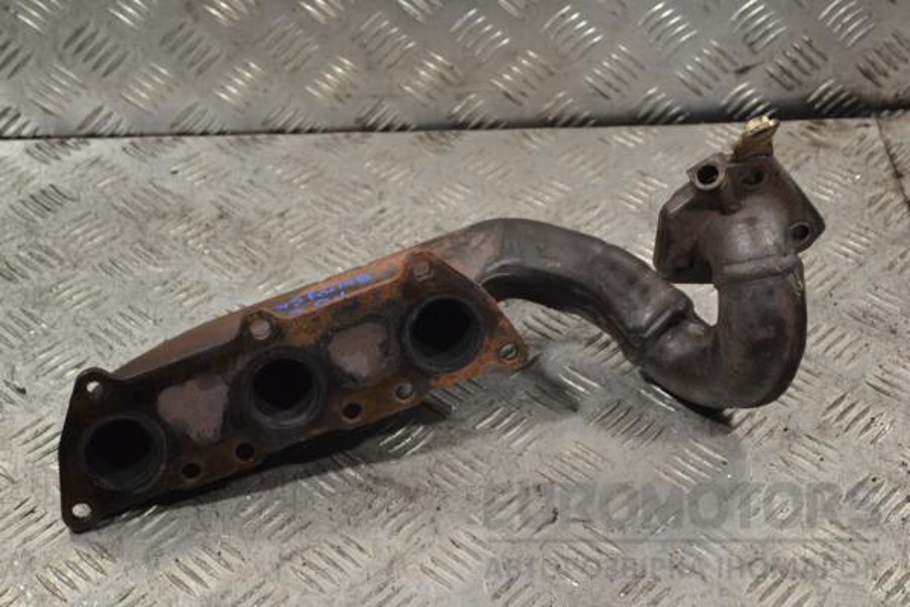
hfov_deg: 30.5
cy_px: 304
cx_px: 455
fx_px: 1668
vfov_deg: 20.6
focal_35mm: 66
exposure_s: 1/80
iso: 400
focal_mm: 44
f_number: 5.3
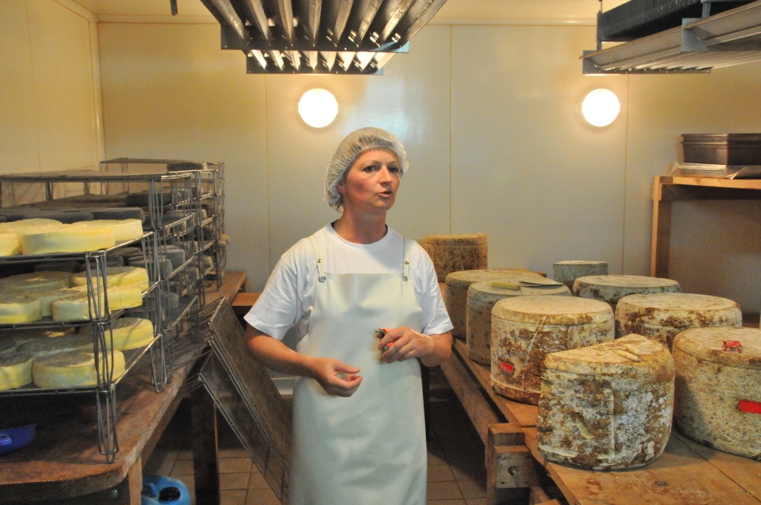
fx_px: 760
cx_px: 380
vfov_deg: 36.8
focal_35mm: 36
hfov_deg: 53.2
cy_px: 252
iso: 3200
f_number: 8
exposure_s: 1/45
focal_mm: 24
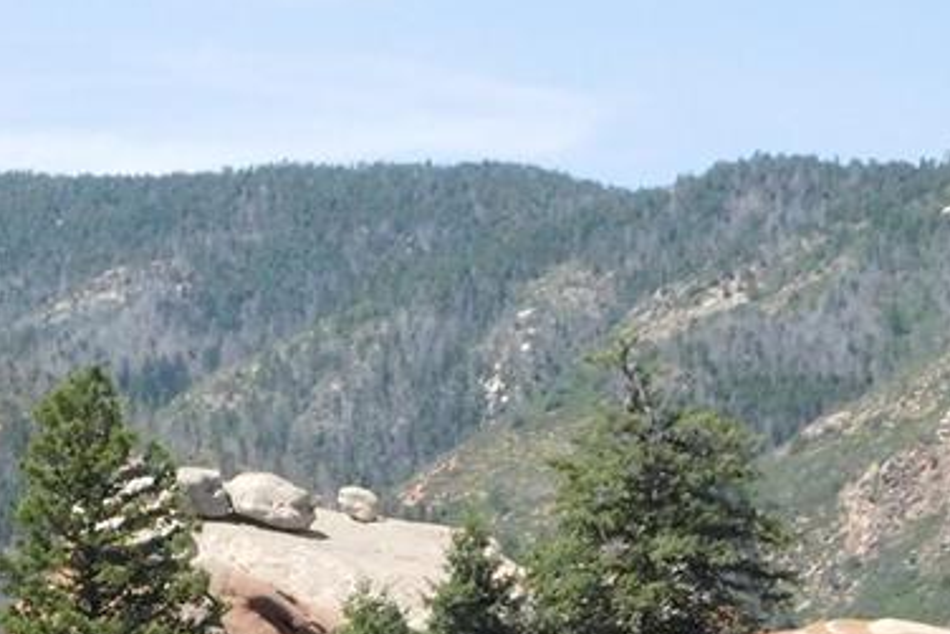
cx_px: 232
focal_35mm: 167
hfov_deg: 12.3
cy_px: 754
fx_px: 4408
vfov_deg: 8.1
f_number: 8
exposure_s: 1/800
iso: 800
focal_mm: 10.4
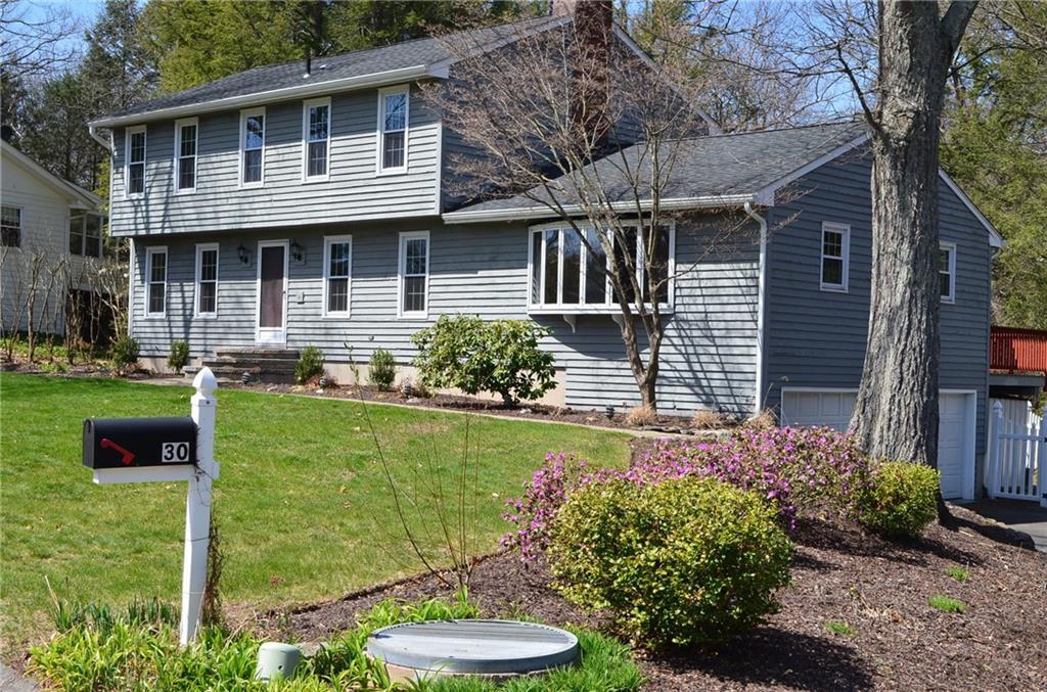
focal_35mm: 51
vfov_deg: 26.3
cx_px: 524
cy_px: 346
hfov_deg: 39.0
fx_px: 1479
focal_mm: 34
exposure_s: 1/250
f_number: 10
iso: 280
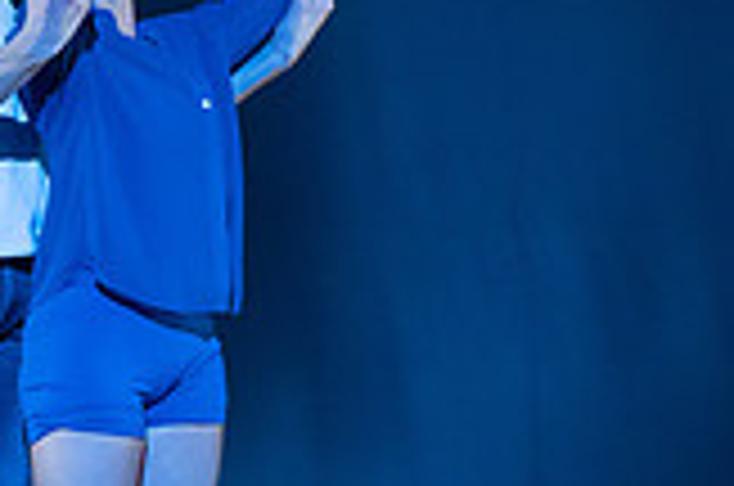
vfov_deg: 2.7
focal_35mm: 503
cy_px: 191
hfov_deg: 4.1
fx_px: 10235
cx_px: 131
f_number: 4.5
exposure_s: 1/250
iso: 4000
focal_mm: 141
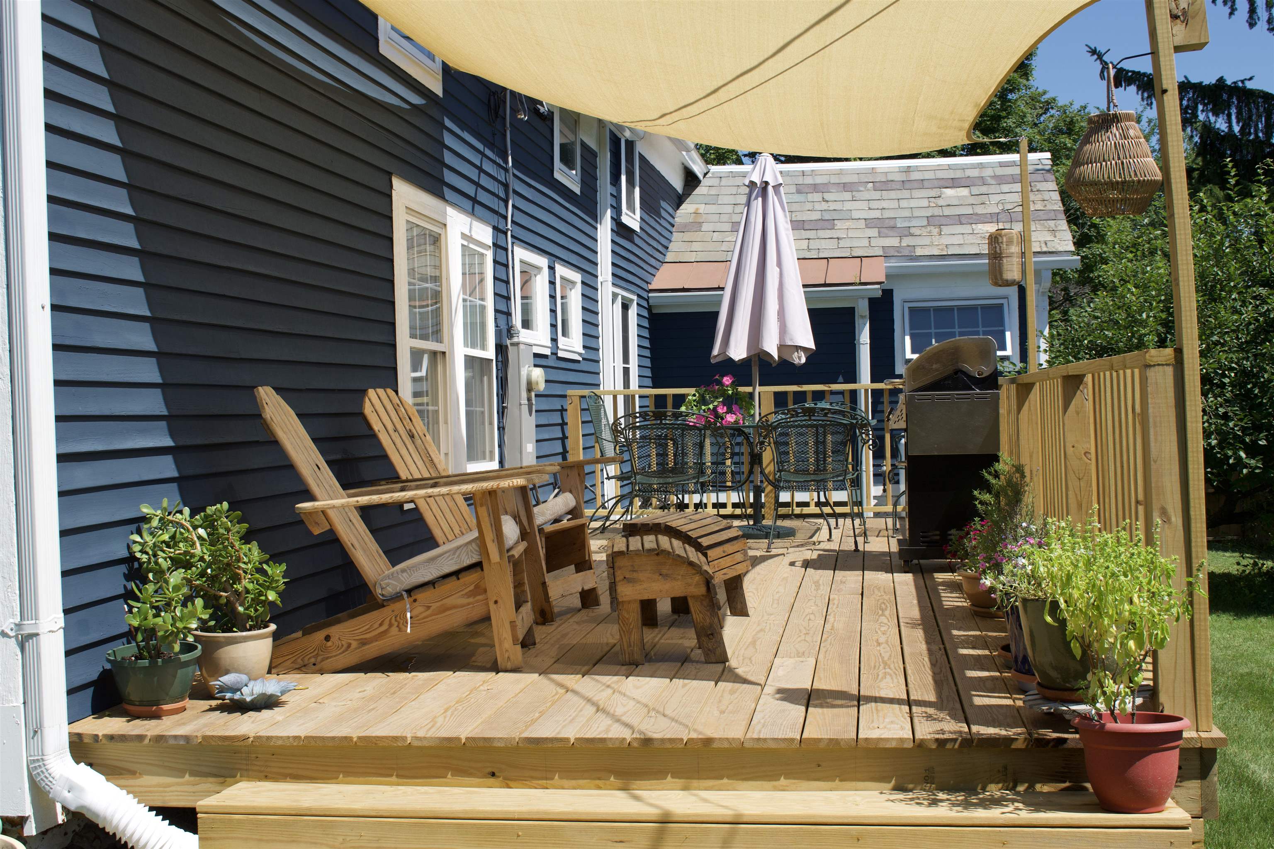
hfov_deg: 47.9
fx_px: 1433
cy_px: 424
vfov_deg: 33.0
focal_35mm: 40
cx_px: 637
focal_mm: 27
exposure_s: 1/250
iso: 100
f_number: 8
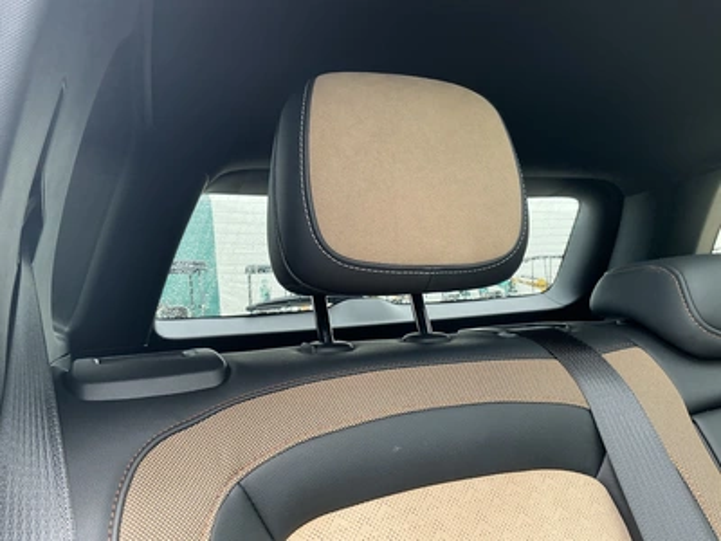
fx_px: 583
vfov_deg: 49.7
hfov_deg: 63.4
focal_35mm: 28
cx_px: 360
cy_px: 270
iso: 40
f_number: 1.8
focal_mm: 3
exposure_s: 1/122
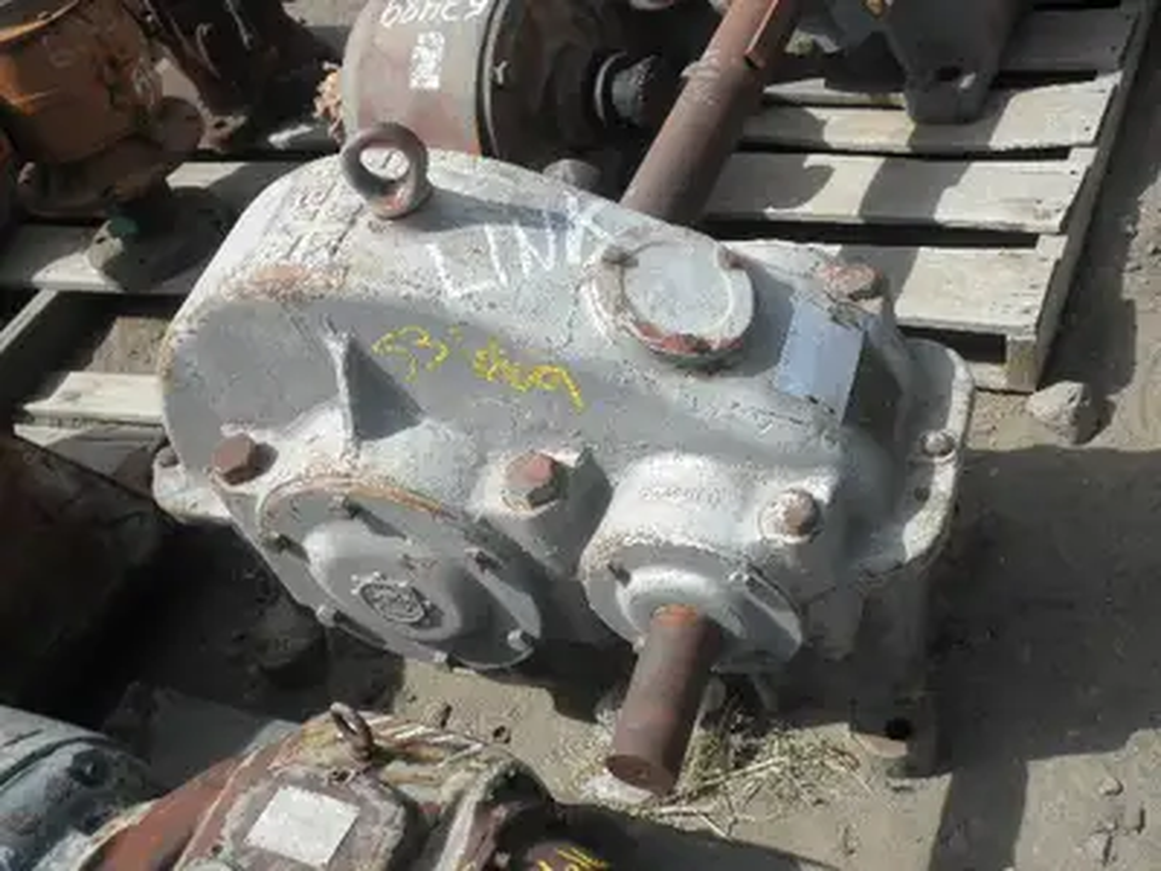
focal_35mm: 44
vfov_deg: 32.9
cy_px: 436
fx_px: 1476
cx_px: 580
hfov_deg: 42.9
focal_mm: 7.9
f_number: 3.4
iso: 64
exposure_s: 1/500
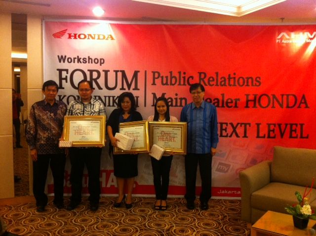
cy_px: 118
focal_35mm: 35
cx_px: 158
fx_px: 319
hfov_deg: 52.7
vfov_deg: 40.6
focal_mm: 3.85
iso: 320
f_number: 2.8
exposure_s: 1/15
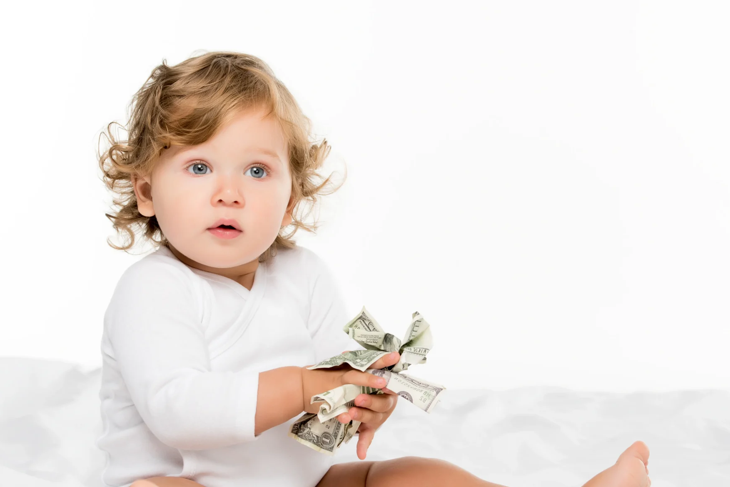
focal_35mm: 120
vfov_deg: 11.4
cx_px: 342
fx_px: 2434
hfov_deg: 17.1
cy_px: 250
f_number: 6.3
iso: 100
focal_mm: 82
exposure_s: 1/200
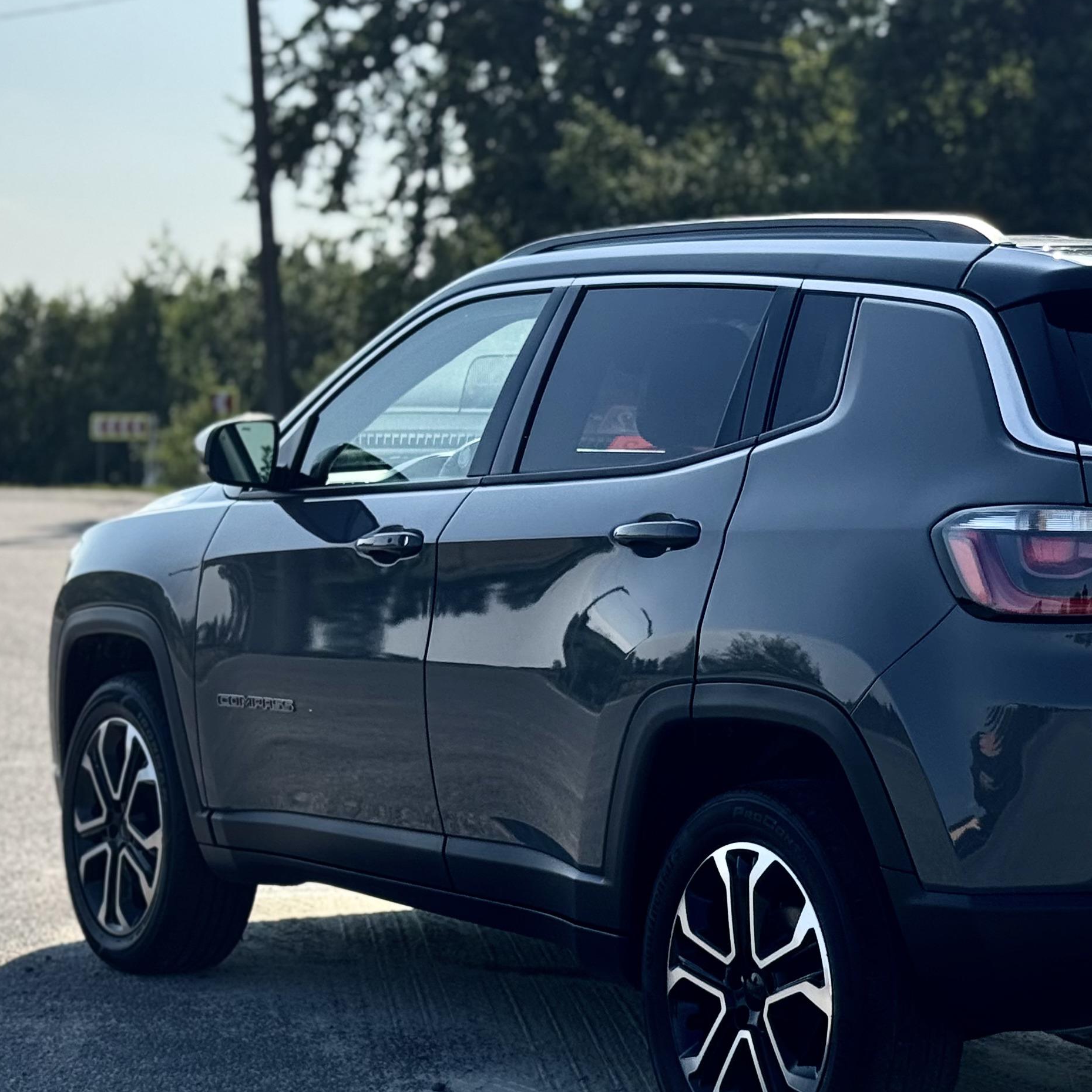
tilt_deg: -3.3
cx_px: 854
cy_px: 666
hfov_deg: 18.7
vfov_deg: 18.9
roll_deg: +0.0
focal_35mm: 92
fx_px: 3284
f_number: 1.78
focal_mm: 6.76
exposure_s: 1/2959
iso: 64
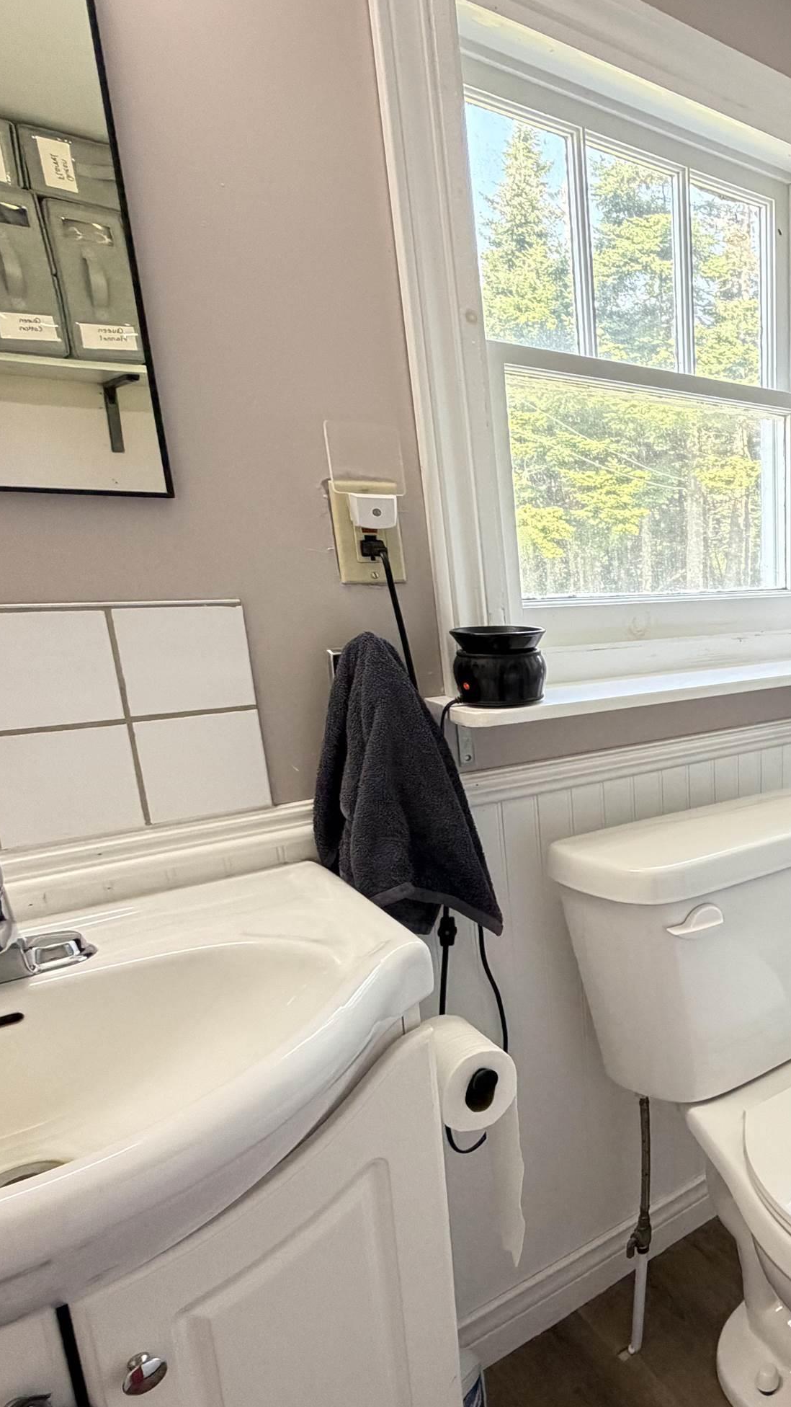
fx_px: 895
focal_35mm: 24
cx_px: 881
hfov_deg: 38.8
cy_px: 765
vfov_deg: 76.1
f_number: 2.2
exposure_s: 1/79
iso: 320
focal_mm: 2.22
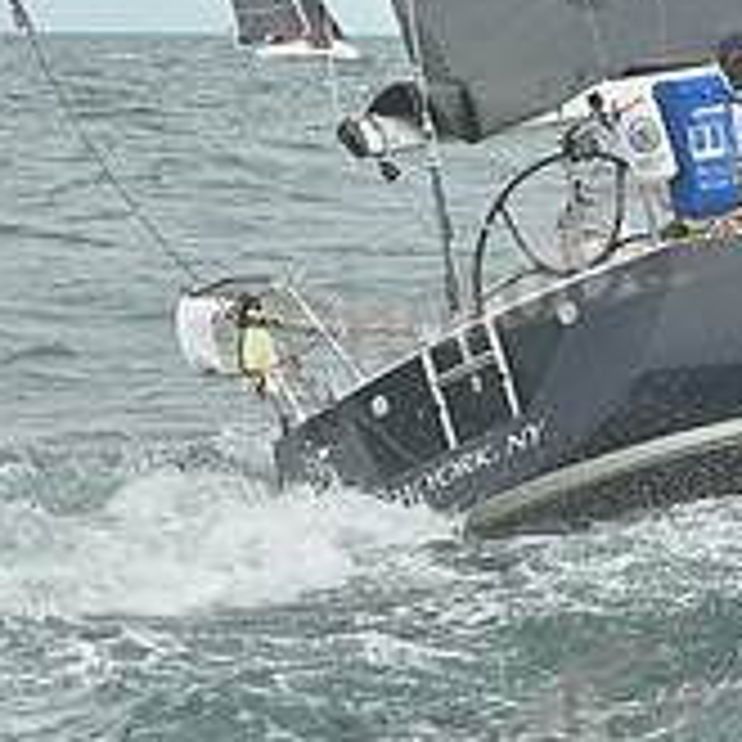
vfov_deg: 8.3
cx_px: 1142
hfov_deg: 8.2
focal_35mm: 209
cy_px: -25
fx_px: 5068
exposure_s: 1/1250
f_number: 8
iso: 320
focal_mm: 70
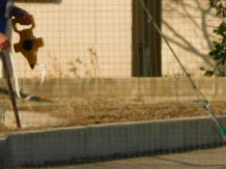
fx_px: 4317
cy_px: 79
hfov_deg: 3.0
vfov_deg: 2.2
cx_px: 317
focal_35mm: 662
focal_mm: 40.1
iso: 125
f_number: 5.5
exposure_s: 1/640
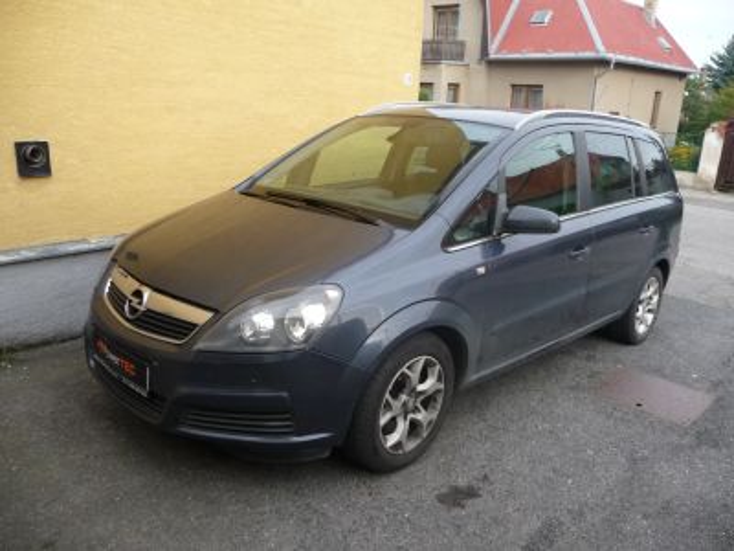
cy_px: 276
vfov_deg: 49.7
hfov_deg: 63.4
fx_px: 594
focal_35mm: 28
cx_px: 367
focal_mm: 4.7
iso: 200
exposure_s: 1/400
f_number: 3.3
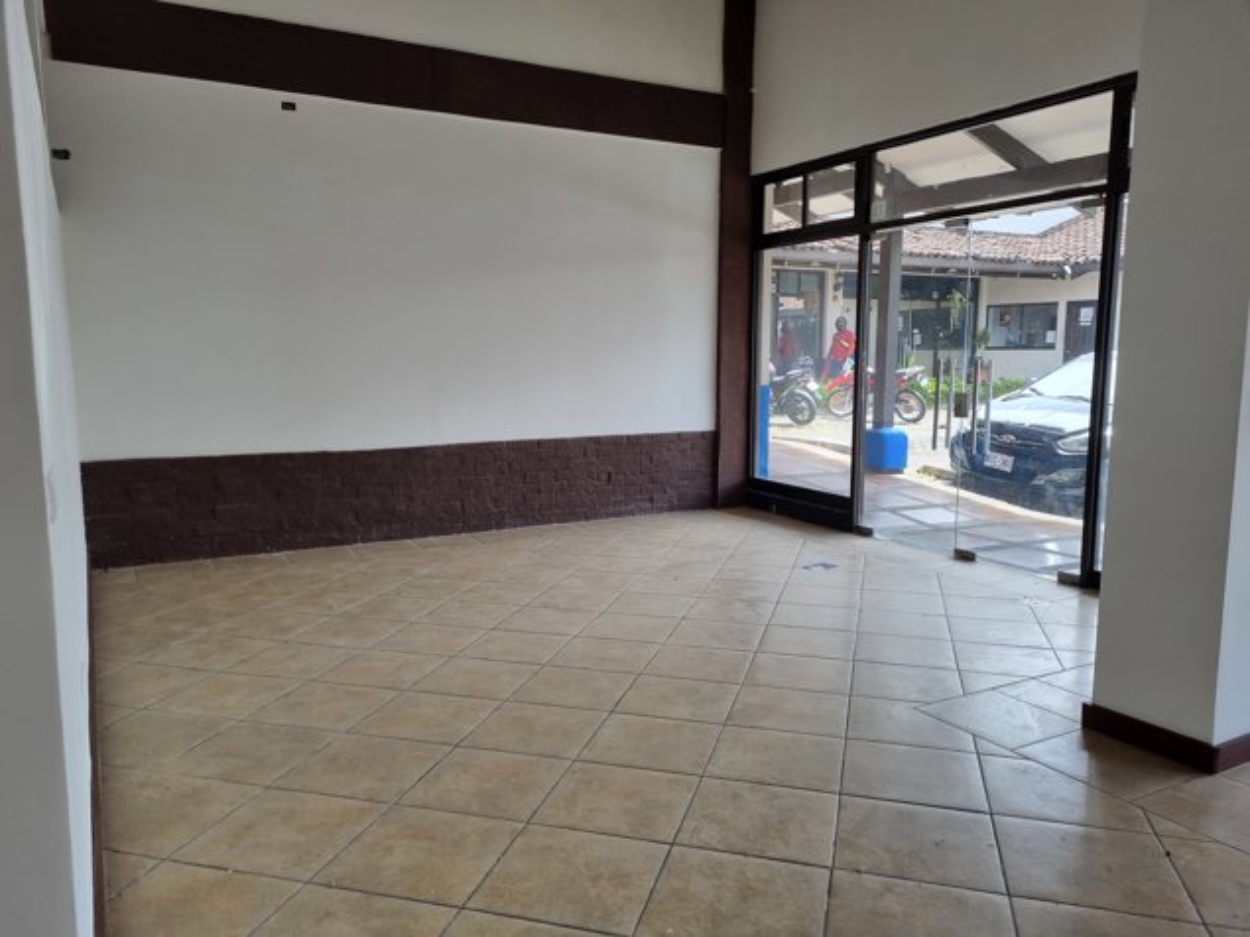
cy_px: 468
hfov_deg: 67.3
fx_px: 939
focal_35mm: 26
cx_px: 625
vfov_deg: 53.0
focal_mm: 5.4
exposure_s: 1/224
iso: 50
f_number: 1.8
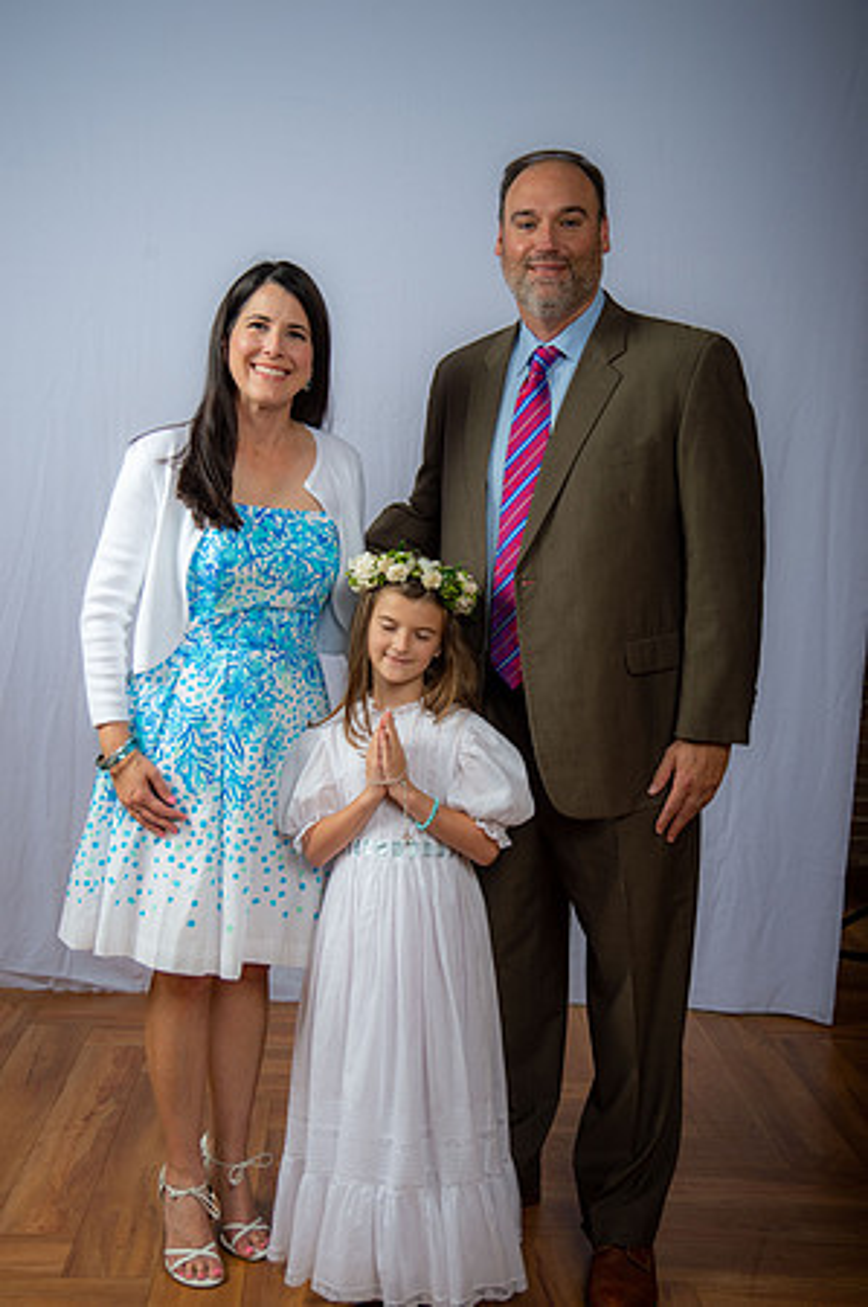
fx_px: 1631
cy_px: 654
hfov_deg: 29.8
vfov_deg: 43.6
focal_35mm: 45
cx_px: 434
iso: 250
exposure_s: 1/200
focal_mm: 45
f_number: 6.3
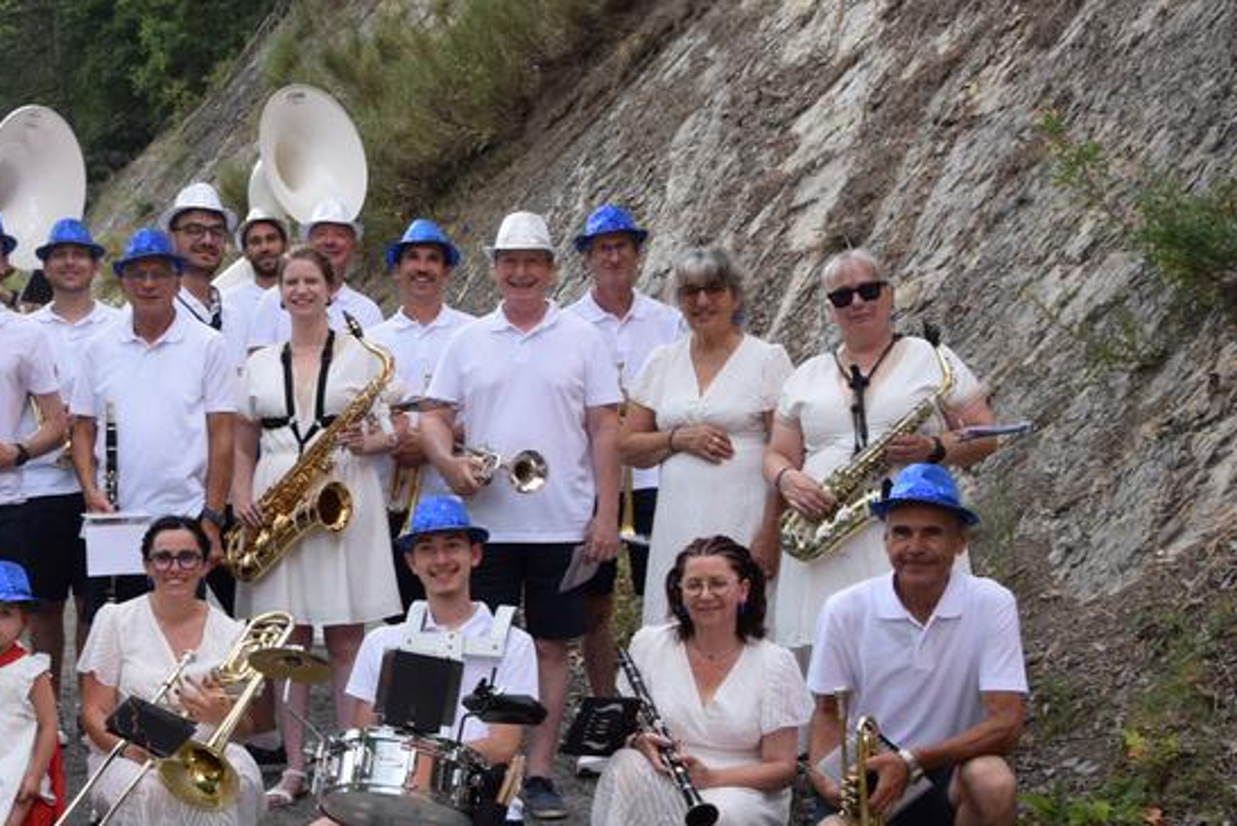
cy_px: 496
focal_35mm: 74
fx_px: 2543
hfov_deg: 26.9
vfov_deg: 18.4
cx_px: 260
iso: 400
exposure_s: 1/160
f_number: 6.3
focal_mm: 30
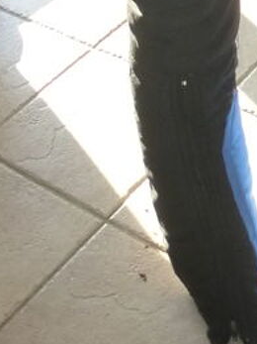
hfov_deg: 15.3
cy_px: -250
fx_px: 951
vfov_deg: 17.2
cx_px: 219
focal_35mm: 96
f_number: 3.3
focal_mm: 4.3
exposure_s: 1/60
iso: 250
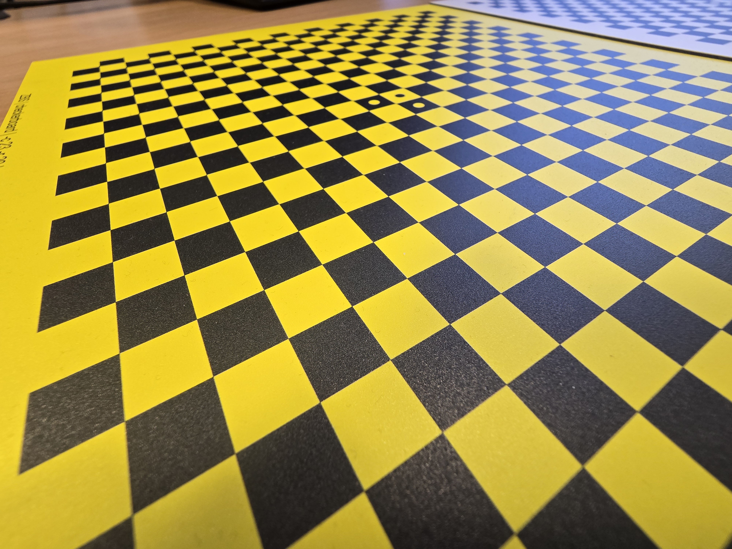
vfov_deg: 89.9
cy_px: 274
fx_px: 275
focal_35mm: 13
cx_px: 366
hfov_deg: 106.2
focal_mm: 2.2
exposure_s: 1/50
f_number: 2.2
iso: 100
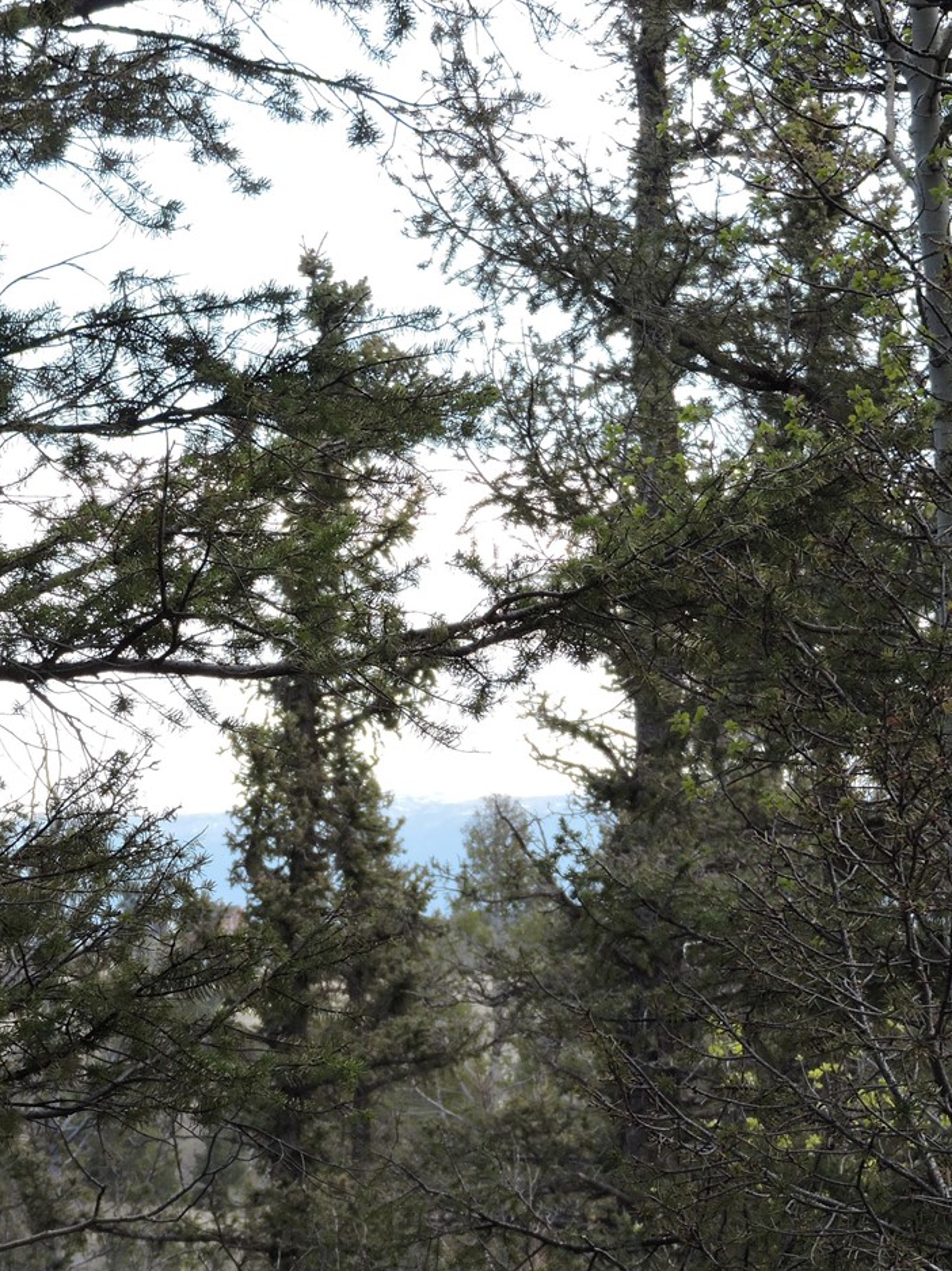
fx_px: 7522
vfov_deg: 9.7
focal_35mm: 205
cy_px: 739
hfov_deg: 7.2
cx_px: 243
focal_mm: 21.4
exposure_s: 1/125
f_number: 4.2
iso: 100
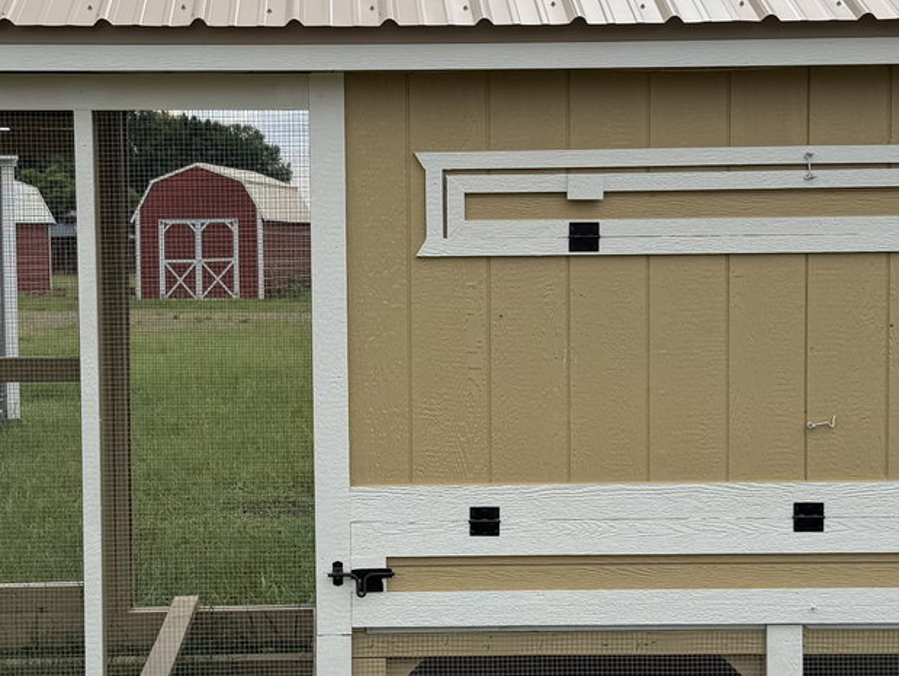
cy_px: 321
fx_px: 1611
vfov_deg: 23.7
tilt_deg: -3.5
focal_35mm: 62
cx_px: 357
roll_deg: +1.1
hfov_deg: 31.1
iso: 80
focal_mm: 6.76
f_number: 1.78
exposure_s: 1/5319
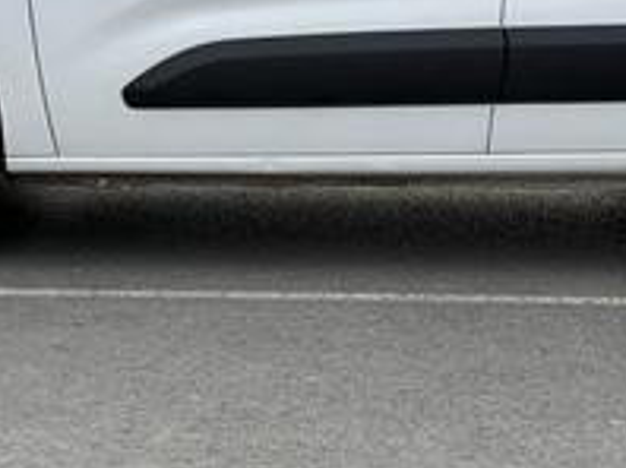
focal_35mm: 254
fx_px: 4588
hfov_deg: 7.8
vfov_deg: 5.8
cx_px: 417
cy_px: -119
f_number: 2.8
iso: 20
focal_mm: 9
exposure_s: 1/121
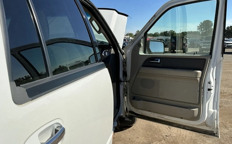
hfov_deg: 62.9
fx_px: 190
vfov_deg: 41.7
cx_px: 116
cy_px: 62
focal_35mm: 30
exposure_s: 1/2538
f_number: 1.8
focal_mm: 3
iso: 25
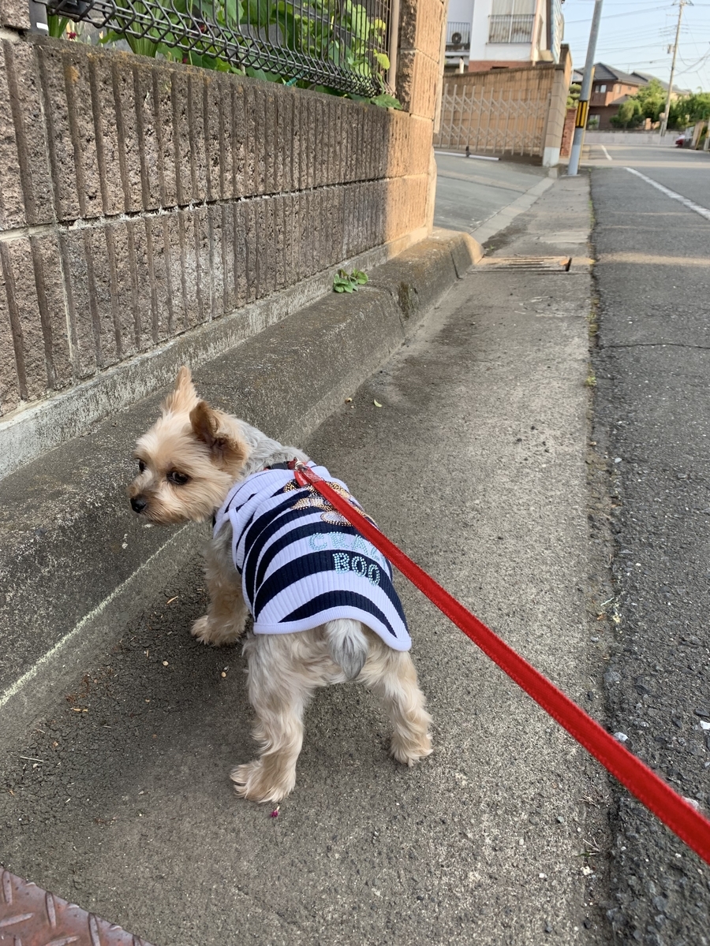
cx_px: 355
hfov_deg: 53.1
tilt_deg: -22.0
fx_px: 711
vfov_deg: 67.3
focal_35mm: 26
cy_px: 473
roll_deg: -3.3
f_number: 1.8
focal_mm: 4.25
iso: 25
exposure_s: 1/327
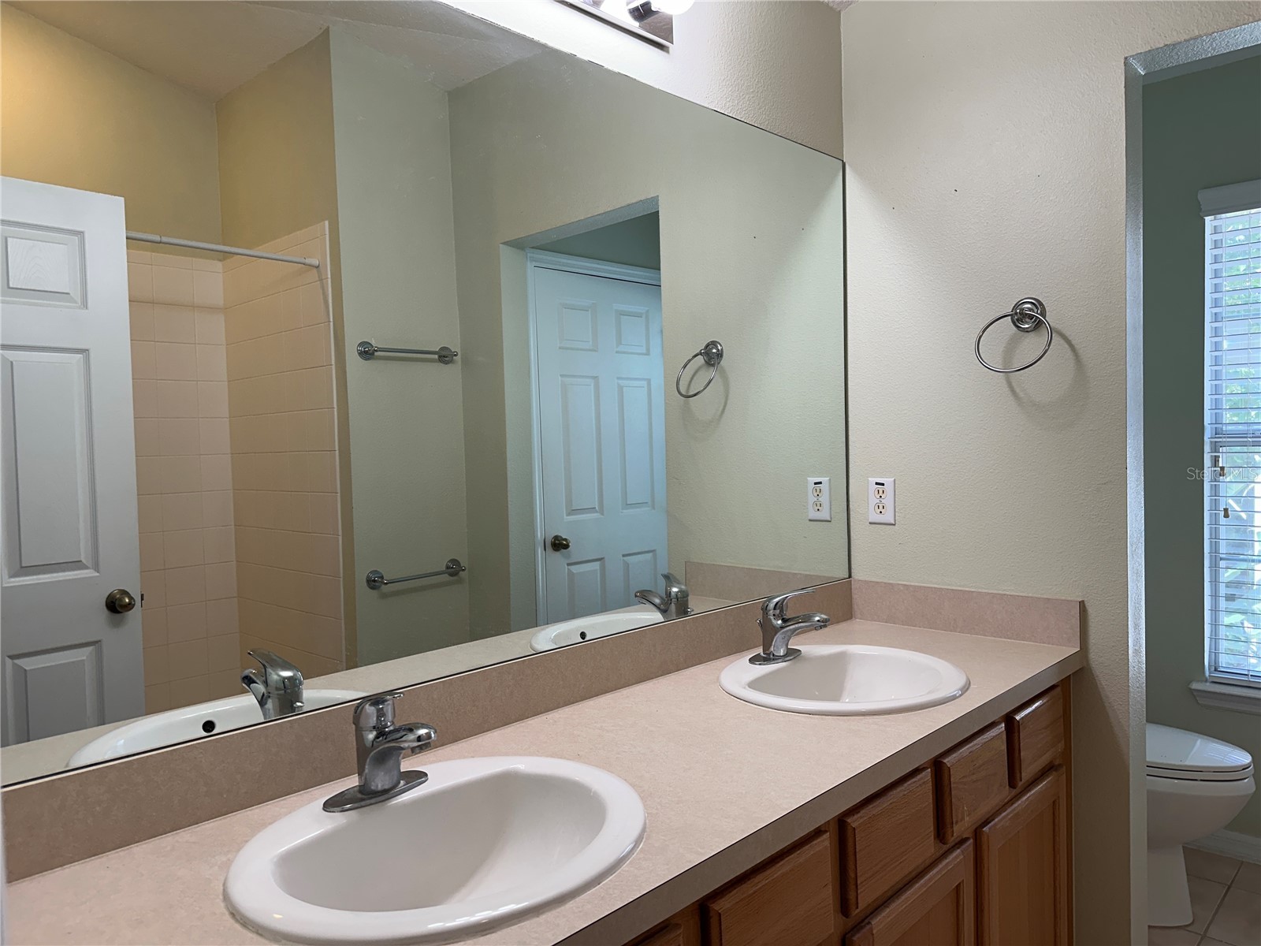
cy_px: 473
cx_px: 630
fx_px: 874
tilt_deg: -1.9
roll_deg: +0.9
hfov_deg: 71.6
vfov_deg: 56.8
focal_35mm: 24
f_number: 1.78
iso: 64
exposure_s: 1/120
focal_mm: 6.86
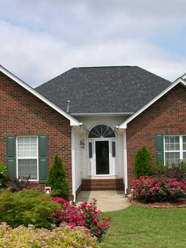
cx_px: 88
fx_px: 394
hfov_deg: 26.5
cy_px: 135
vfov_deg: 34.9
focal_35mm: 55
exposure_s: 1/257
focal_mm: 8.9
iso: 50
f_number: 6.3
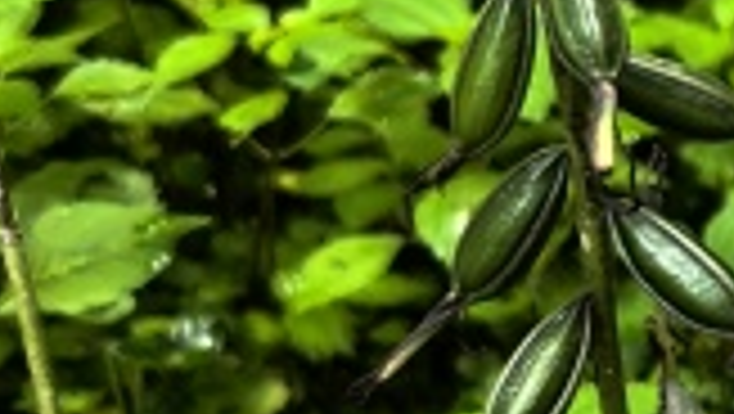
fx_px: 3740
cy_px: 412
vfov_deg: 6.3
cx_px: 1495
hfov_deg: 10.3
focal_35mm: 192
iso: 64
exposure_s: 1/100
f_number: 1.4
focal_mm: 6.98
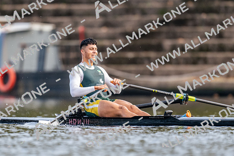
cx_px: 117
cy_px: 78
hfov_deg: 2.3
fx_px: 5854
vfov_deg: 1.5
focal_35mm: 900
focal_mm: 600
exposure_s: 1/2500
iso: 2000
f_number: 4
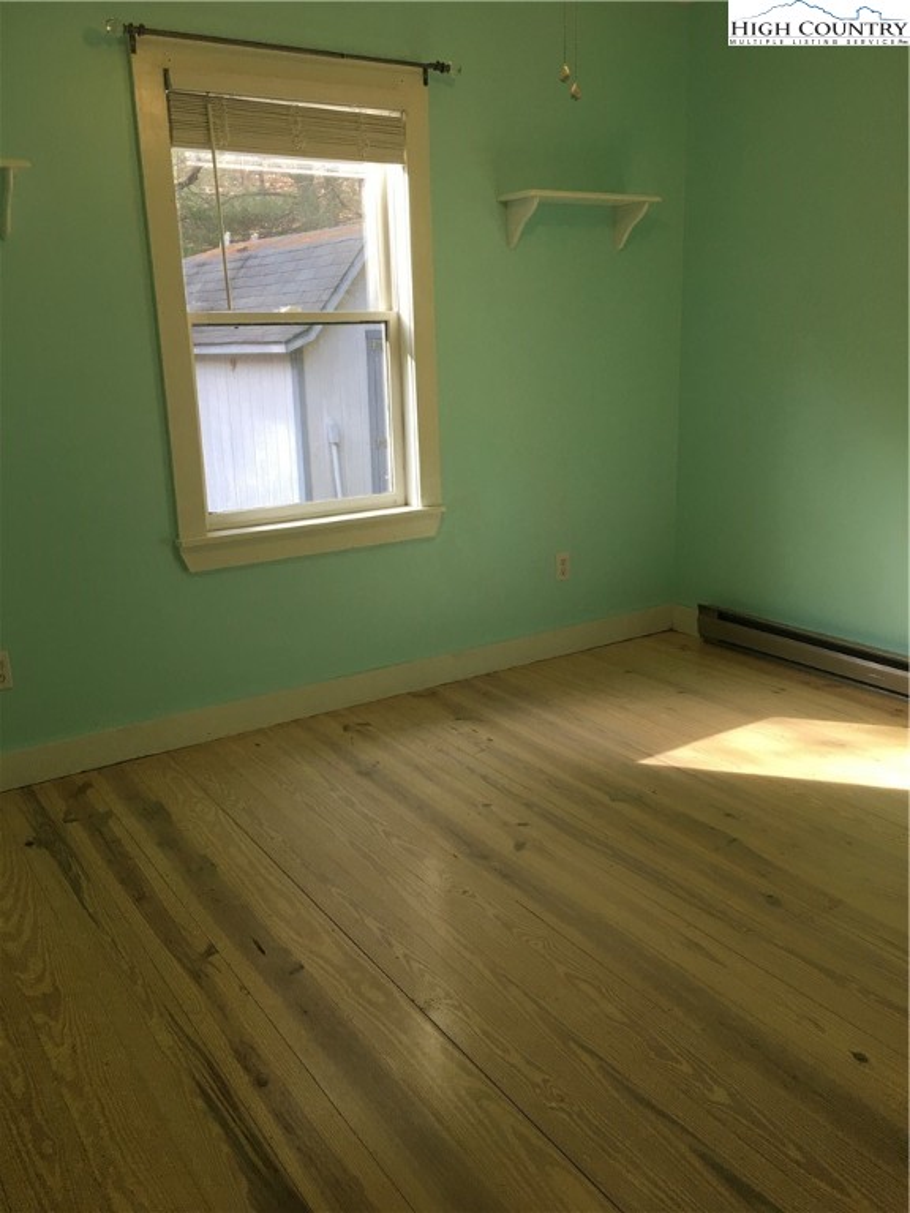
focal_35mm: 29
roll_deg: +2.3
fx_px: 1016
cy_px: 606
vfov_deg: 61.7
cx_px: 455
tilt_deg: -12.2
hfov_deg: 48.2
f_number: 2.2
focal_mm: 4.15
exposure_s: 1/40
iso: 32
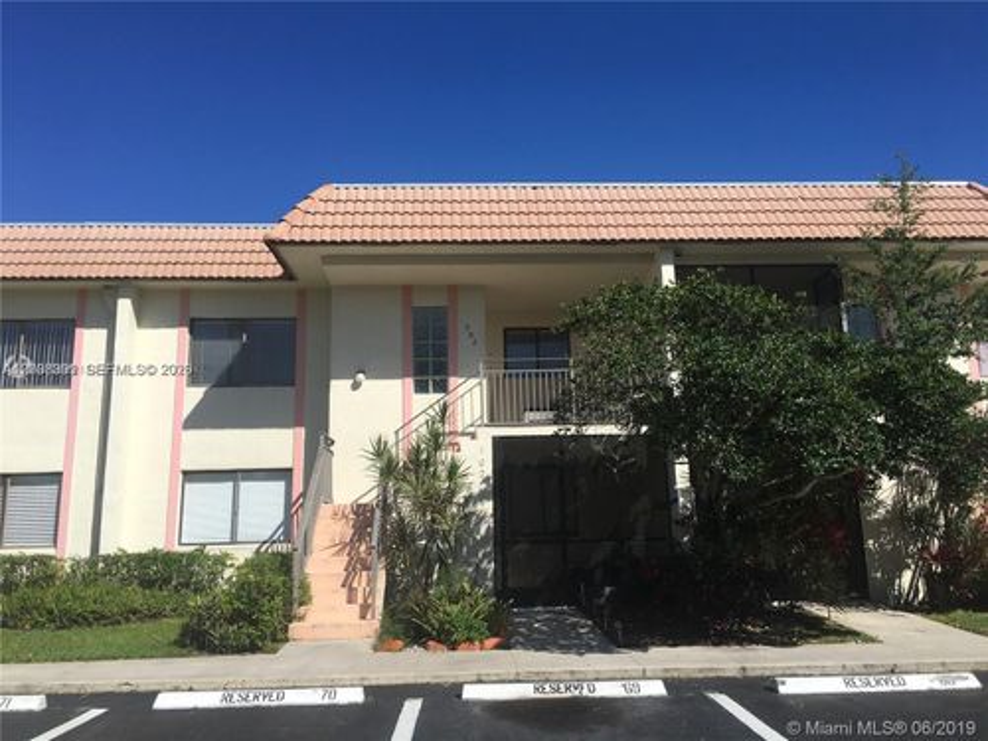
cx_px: 494
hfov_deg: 61.7
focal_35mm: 29
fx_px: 828
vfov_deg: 48.2
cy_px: 370
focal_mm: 4.15
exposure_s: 1/2653
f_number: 2.2
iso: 25
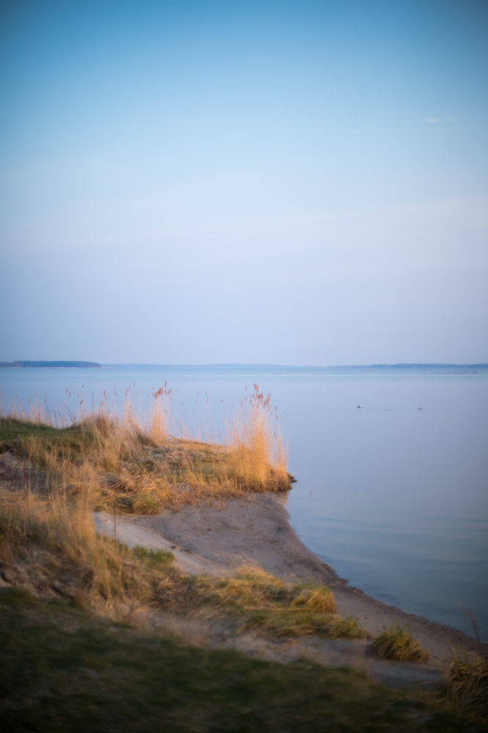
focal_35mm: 55
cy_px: 366
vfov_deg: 36.3
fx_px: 1119
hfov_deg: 24.6
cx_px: 244
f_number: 1.2
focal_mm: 55
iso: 100
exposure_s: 1/2500
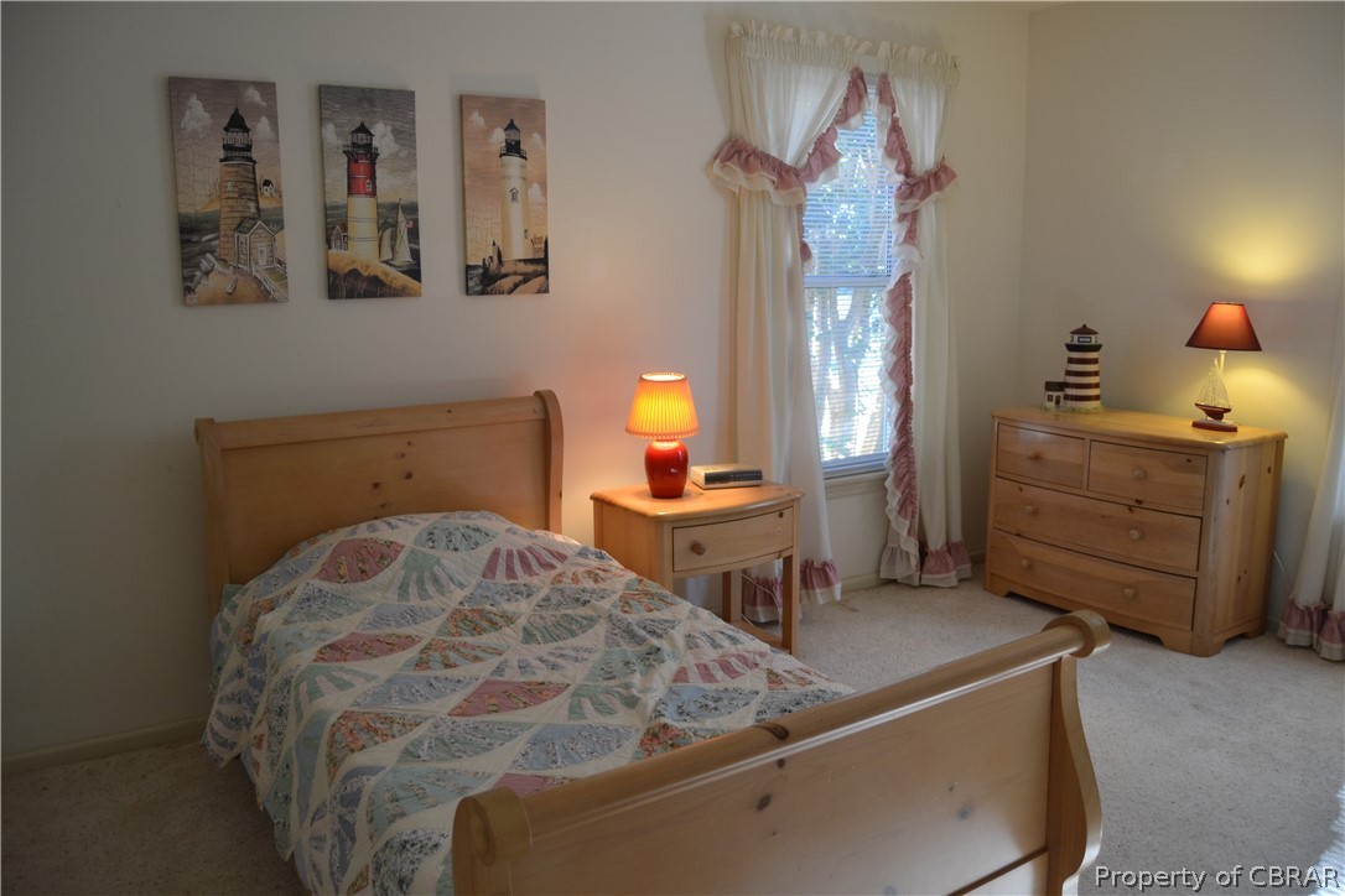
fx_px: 1009
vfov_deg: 47.9
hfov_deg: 67.4
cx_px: 672
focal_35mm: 27
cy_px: 448
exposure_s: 1/60
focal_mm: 18
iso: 450
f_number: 3.5
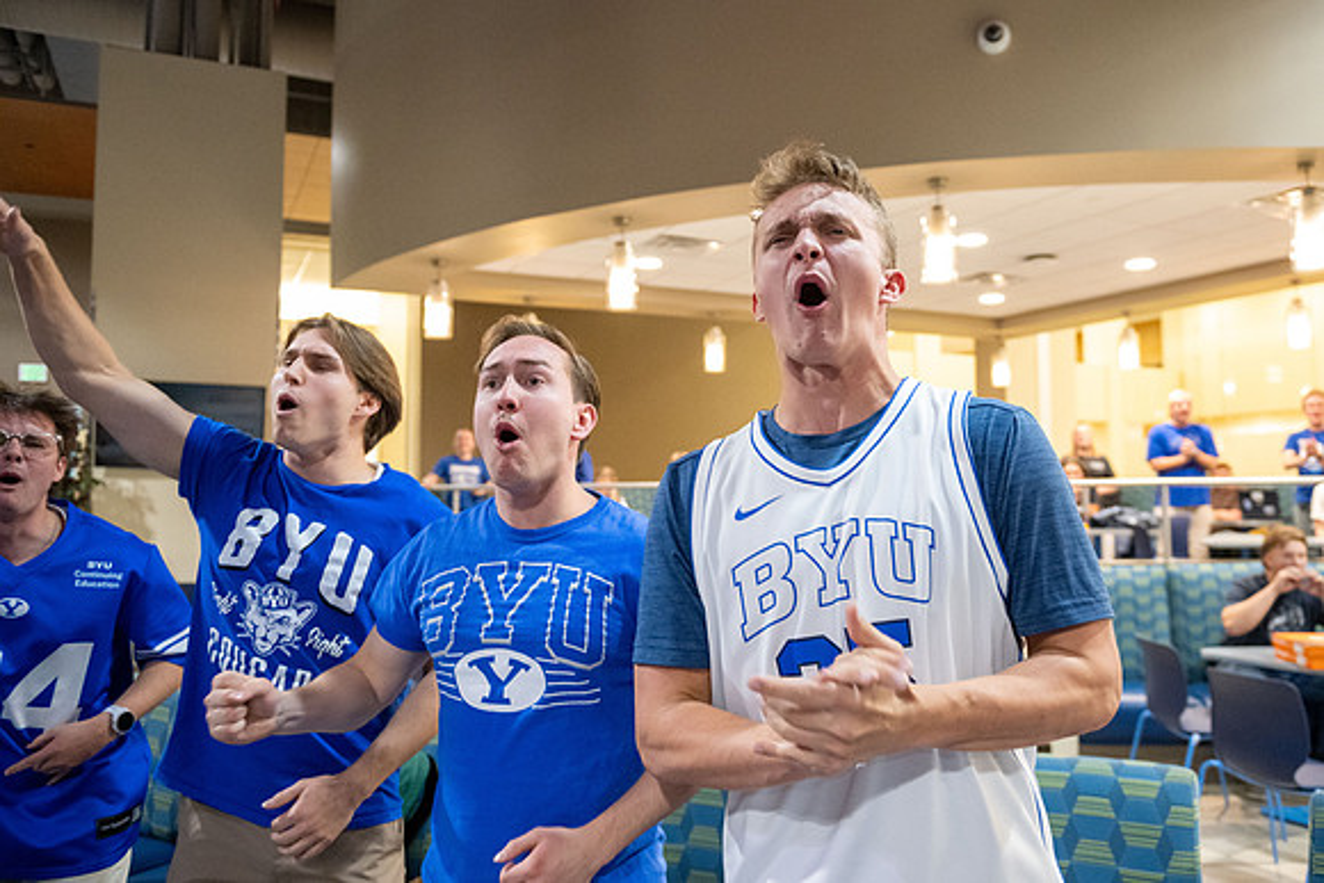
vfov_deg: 47.0
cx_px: 762
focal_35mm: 28
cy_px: 427
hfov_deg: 65.8
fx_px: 1017
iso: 6400
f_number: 2.8
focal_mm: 24
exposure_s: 1/320
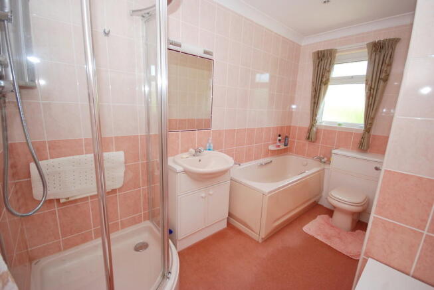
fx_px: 181
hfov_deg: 100.3
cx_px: 217
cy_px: 145
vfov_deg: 77.5
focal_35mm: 15
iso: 200
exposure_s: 1/60
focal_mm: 10
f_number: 4
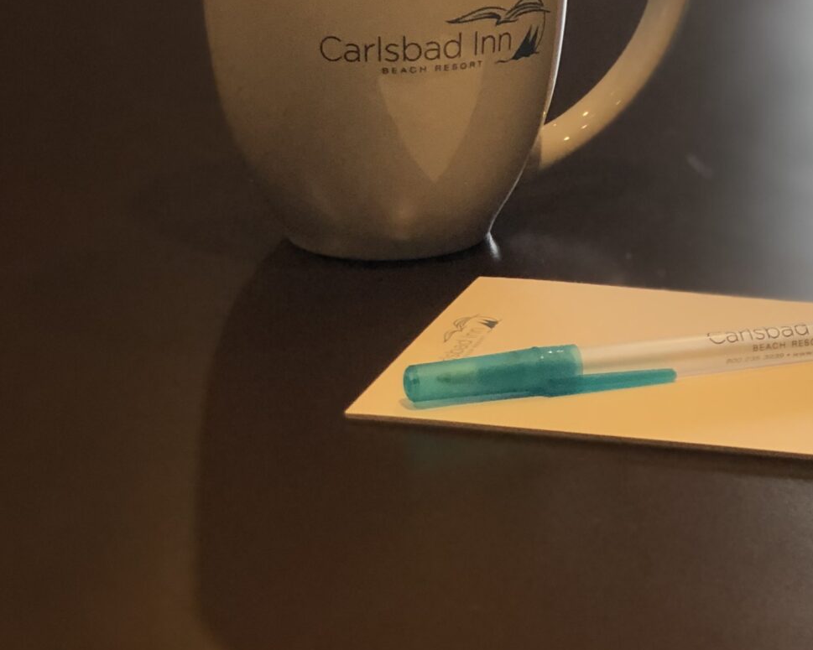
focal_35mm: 147
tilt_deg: -8.9
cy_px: -211
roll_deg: -0.1
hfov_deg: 13.0
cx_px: 685
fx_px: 3537
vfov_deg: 10.3
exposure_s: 1/30
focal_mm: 6.6
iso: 25
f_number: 2.8
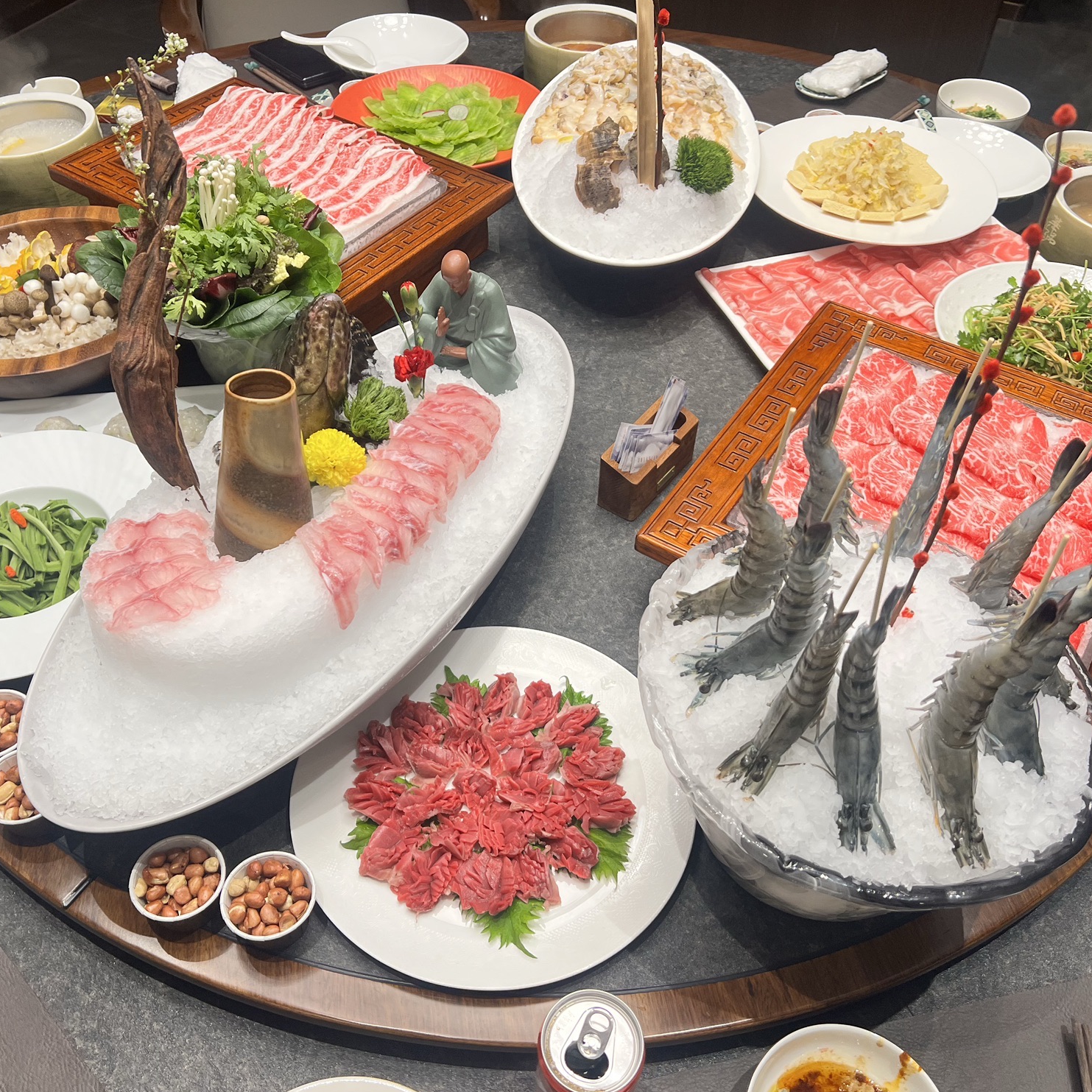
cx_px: 518
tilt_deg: -48.5
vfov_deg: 52.5
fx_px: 1106
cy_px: 546
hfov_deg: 52.5
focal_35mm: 31
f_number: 1.5
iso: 64
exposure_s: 1/100
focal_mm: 5.7
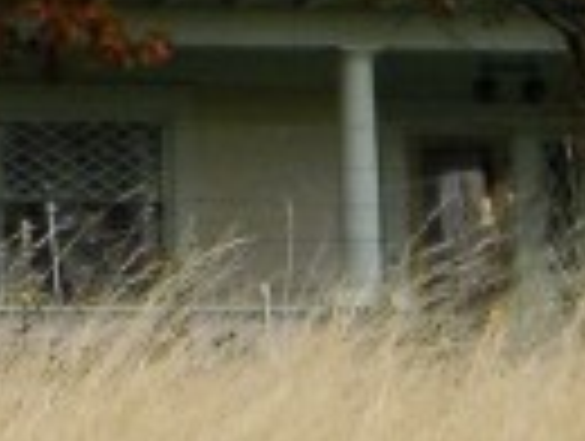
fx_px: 7958
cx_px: 292
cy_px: -171
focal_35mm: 470
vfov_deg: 3.2
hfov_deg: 4.2
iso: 80
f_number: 4.3
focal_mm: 12.2
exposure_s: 1/358
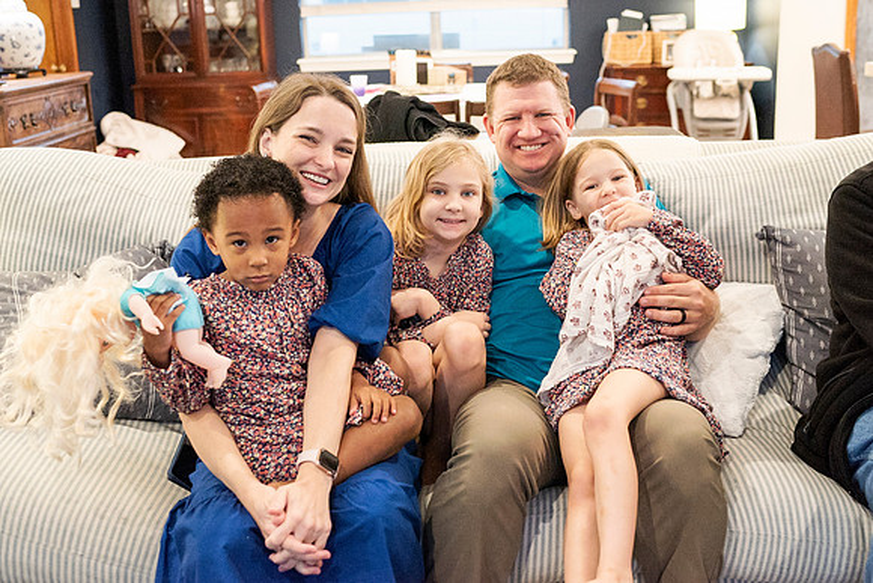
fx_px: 1027
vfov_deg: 31.6
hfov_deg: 46.0
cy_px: 256
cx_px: 463
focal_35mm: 42
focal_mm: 35
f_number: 2.8
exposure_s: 1/200
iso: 1250
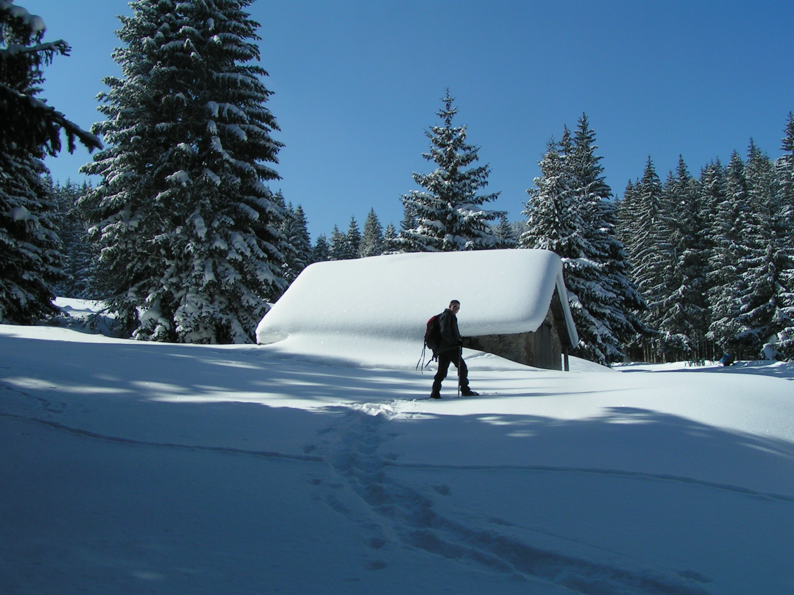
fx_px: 872
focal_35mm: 38
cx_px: 397
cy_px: 298
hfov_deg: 49.0
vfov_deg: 37.7
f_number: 5.6
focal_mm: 5.8
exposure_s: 1/1000
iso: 50
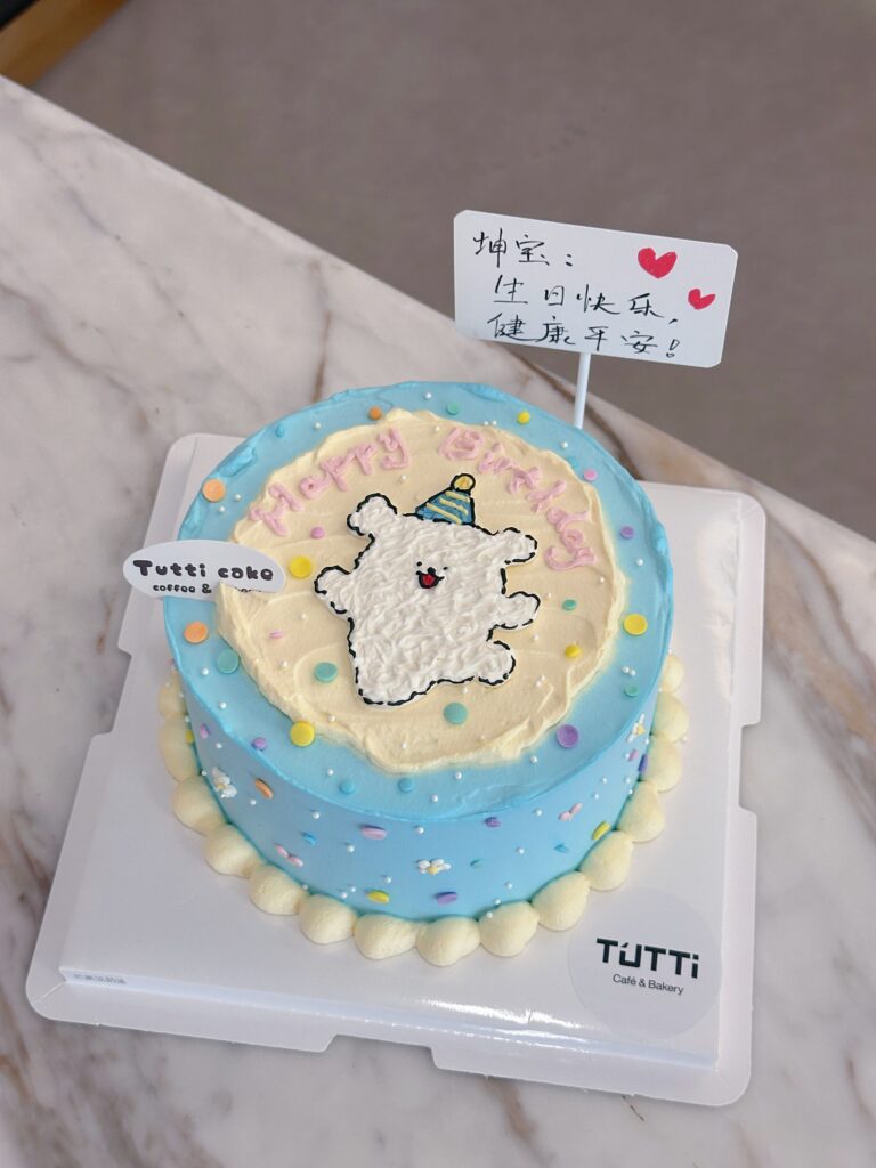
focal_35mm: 48
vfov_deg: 39.7
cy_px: 584
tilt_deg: -58.1
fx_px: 1620
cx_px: 438
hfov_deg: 30.3
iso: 100
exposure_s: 1/50
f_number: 1.78
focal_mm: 6.86
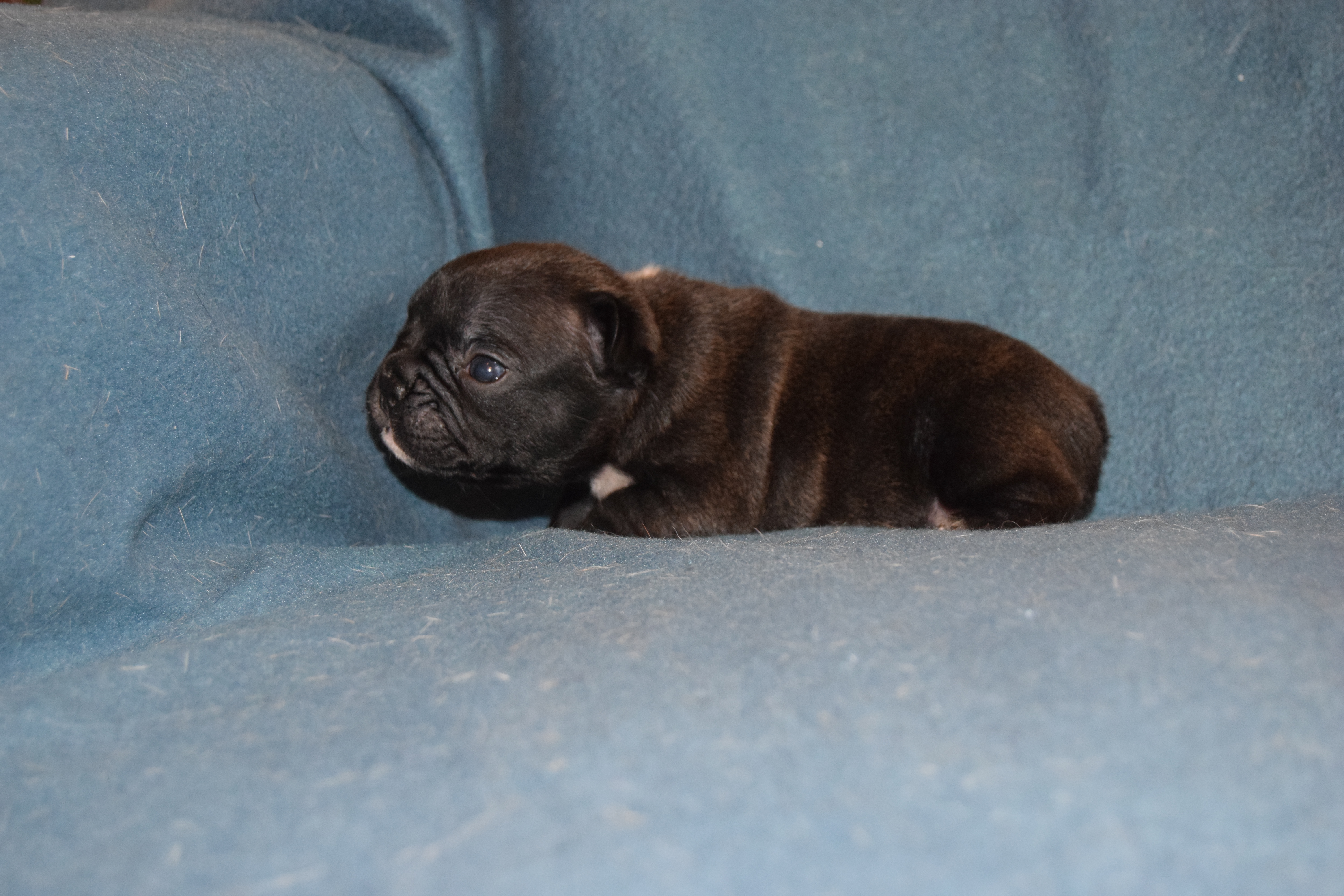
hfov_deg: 28.1
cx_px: 672
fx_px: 2688
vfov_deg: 18.9
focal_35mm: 72
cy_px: 448
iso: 3200
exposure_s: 1/60
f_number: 5.3
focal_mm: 48
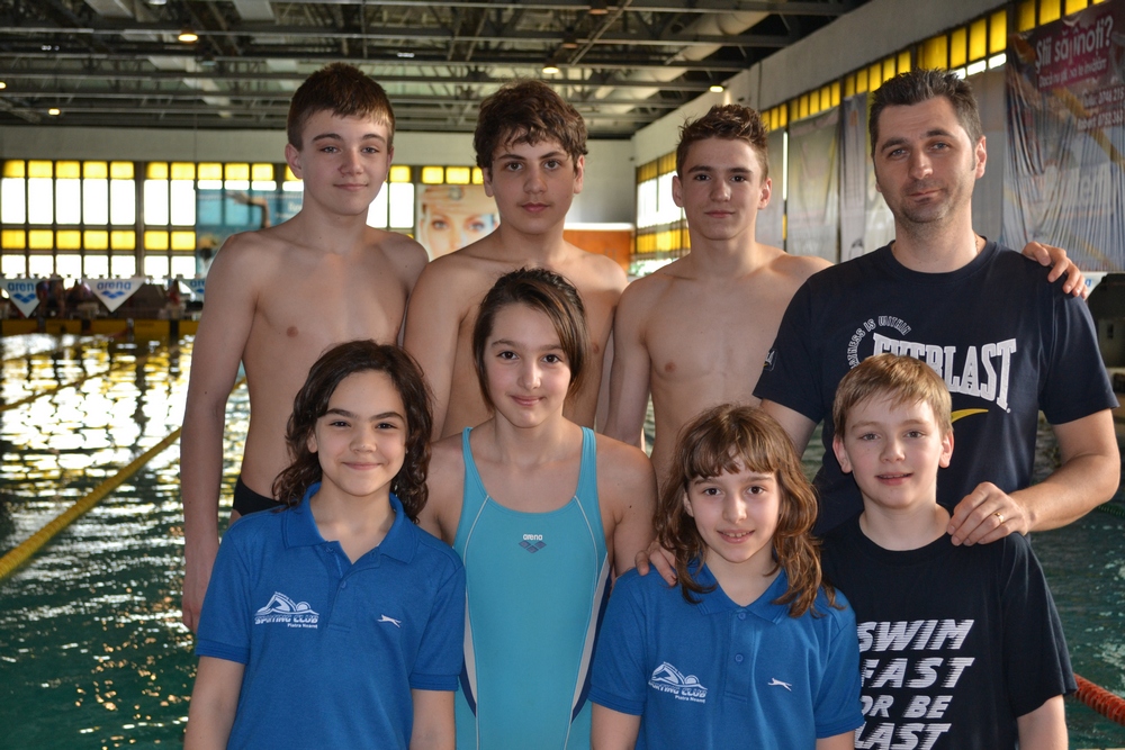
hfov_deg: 36.9
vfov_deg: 25.1
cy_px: 375
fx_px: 1688
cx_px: 562
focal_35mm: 54
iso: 560
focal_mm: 36
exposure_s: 1/60
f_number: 5
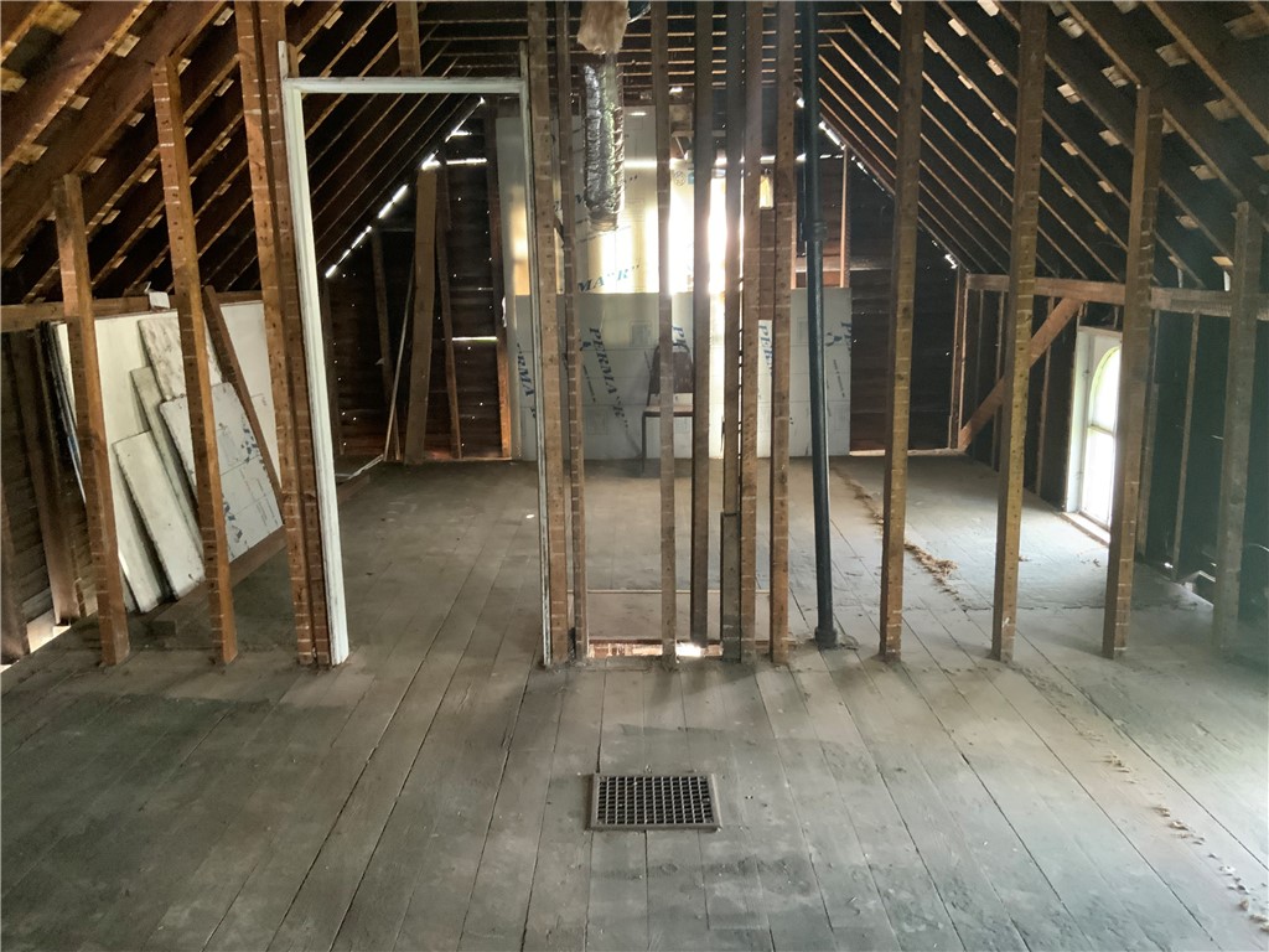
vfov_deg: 48.2
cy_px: 476
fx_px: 1063
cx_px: 634
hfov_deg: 61.7
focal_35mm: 29
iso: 320
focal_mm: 3
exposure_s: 1/38
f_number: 1.8
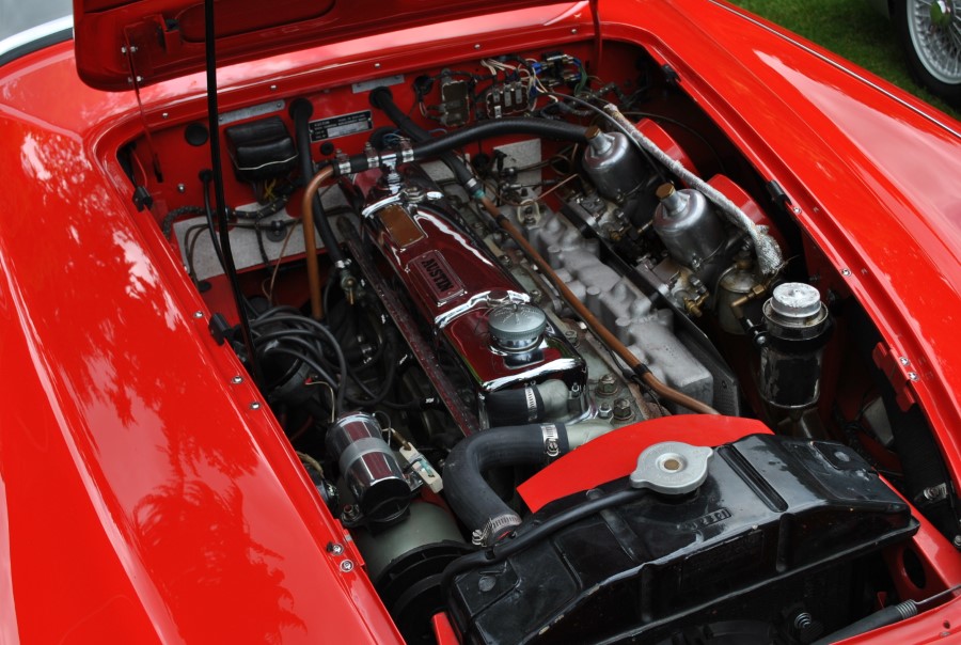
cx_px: 480
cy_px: 322
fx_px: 1123
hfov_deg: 46.3
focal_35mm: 42
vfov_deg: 32.0
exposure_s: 1/160
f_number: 6.3
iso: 100
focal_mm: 28
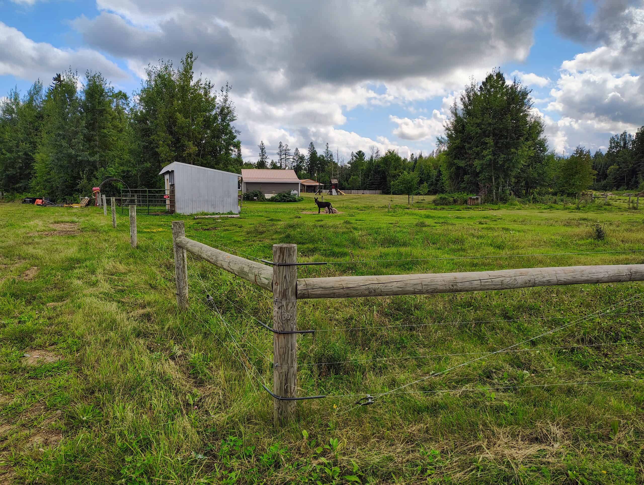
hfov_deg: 71.5
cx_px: 322
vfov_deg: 56.9
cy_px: 242
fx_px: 447
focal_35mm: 24
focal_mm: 5.56
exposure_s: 1/686
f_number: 1.8
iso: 100
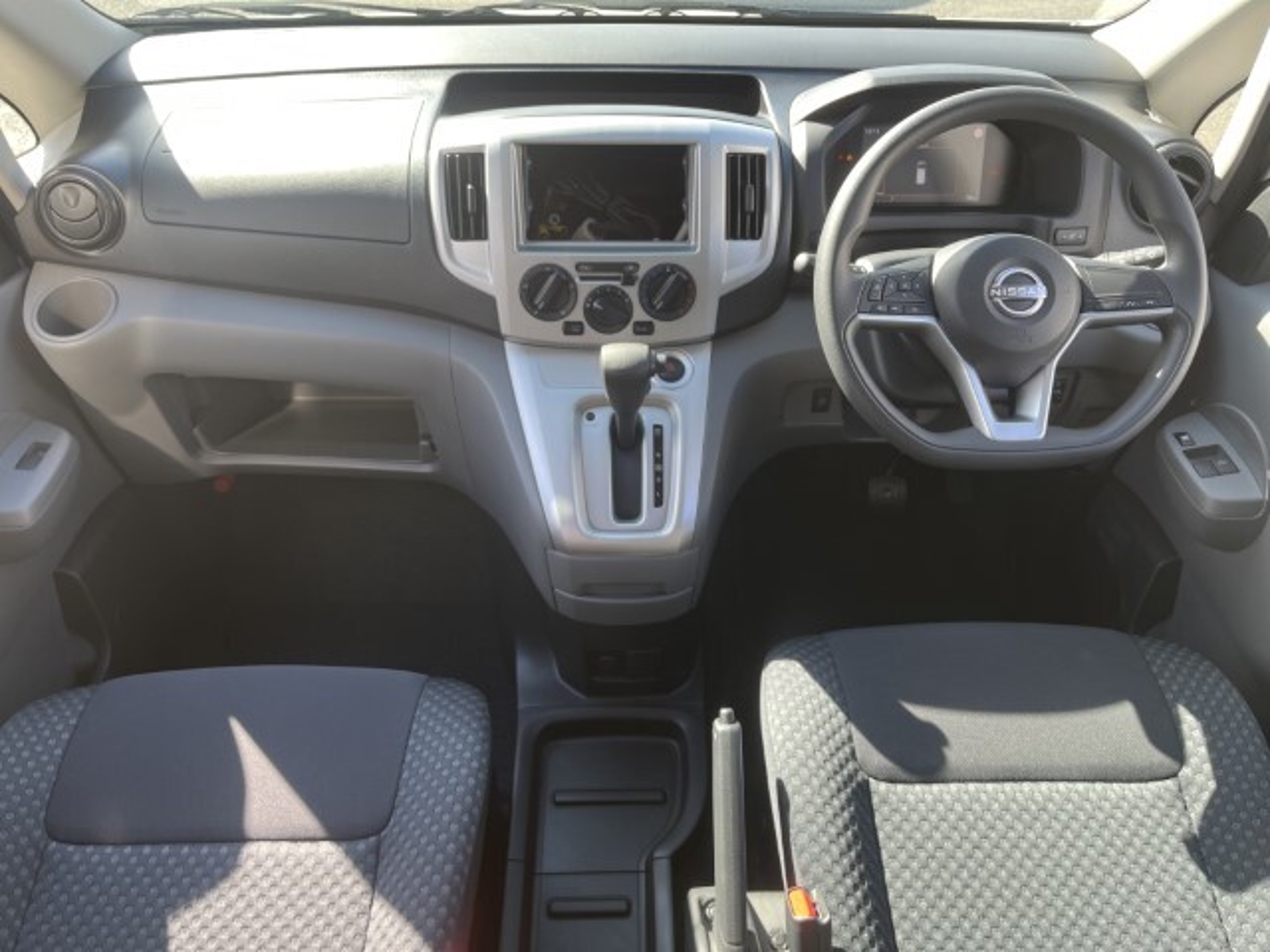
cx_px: 635
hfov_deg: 67.3
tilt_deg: -41.3
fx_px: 954
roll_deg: -0.3
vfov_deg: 53.1
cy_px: 476
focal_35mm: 26
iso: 40
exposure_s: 1/122
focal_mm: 5.1
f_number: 1.6
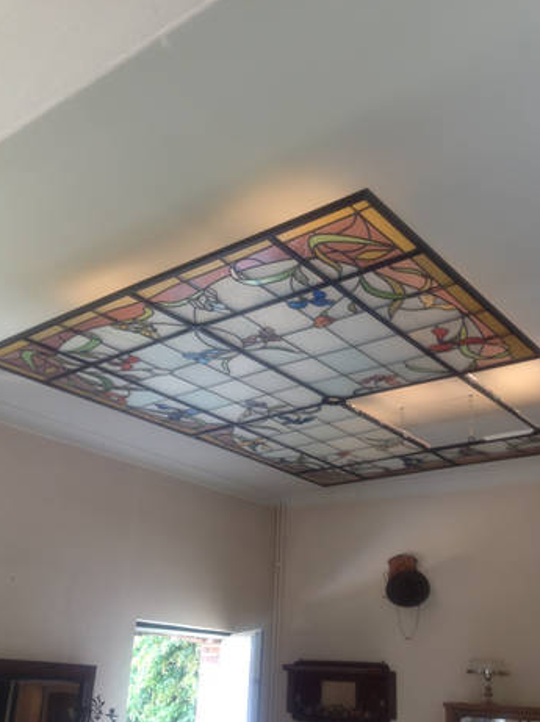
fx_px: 791
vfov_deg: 49.0
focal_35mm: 38
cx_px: 286
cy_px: 388
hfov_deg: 37.7
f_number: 2.4
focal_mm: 4.28
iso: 50
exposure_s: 1/24
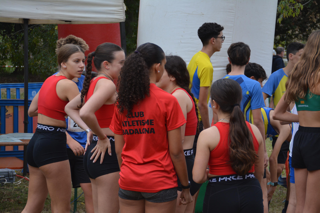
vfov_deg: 11.4
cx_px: 160
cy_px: 106
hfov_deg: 17.1
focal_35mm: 120
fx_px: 1067
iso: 400
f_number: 5.6
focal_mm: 80
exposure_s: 1/500
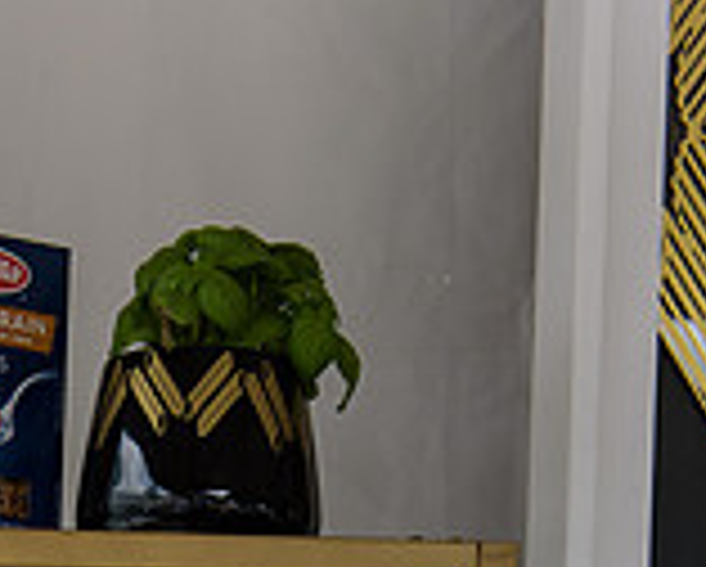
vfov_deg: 13.7
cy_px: 994
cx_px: 45
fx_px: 2134
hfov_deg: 18.4
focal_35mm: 102
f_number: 3.2
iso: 200
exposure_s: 1/800
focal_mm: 38
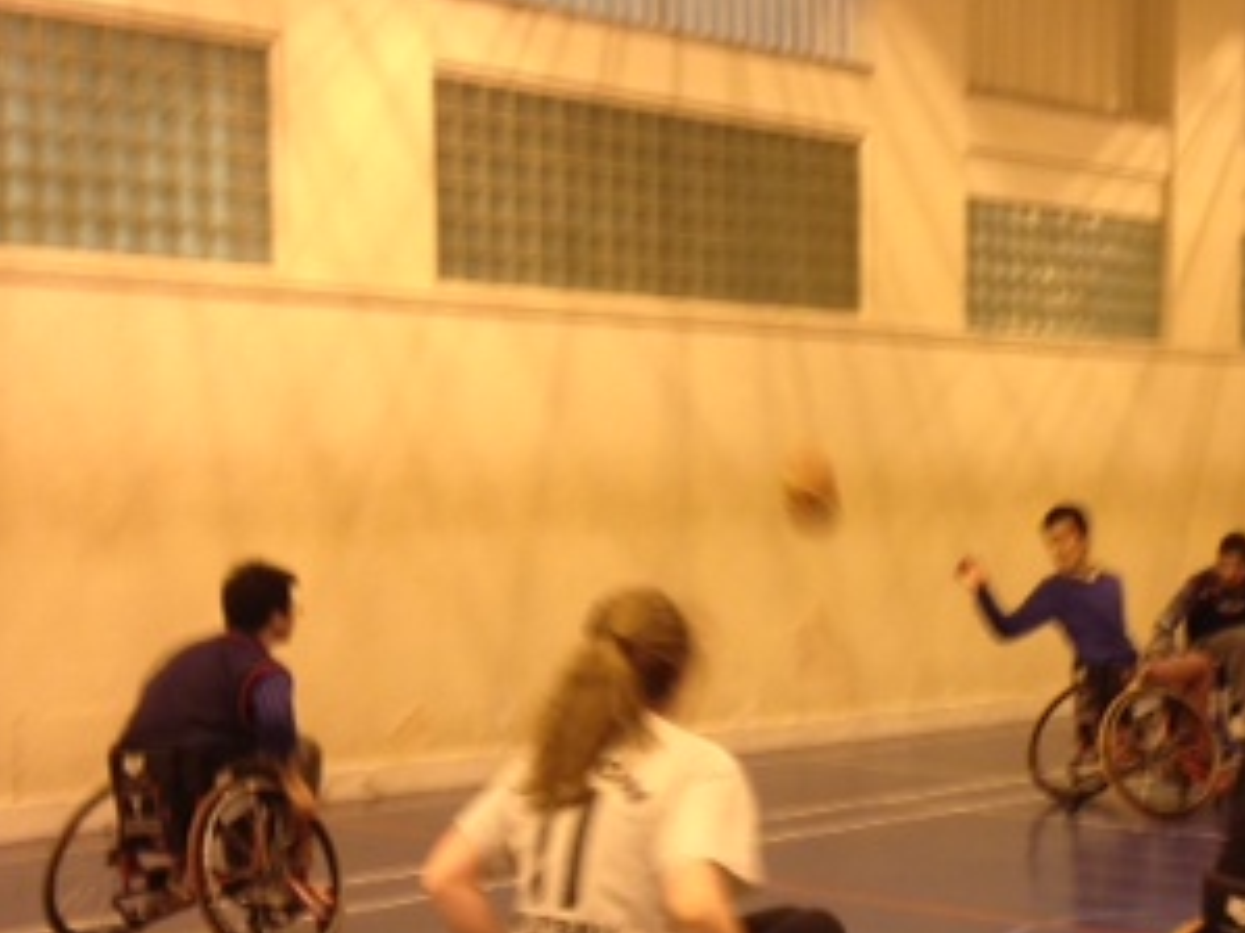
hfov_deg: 25.7
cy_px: 687
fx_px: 2696
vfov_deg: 19.5
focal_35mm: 75
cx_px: 945
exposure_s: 1/20
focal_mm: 4.28
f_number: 2.4
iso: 100
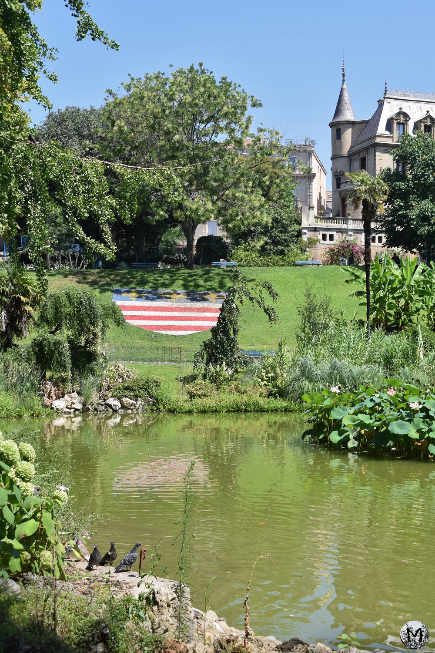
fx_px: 924
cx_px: 218
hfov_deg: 26.5
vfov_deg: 38.9
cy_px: 326
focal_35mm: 51
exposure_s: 1/250
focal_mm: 34
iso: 200
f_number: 8
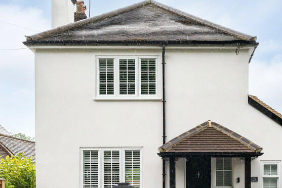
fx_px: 447
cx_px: 150
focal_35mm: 57
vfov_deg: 23.7
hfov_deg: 35.0
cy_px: 131
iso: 1250
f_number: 7.1
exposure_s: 1/500
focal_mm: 31
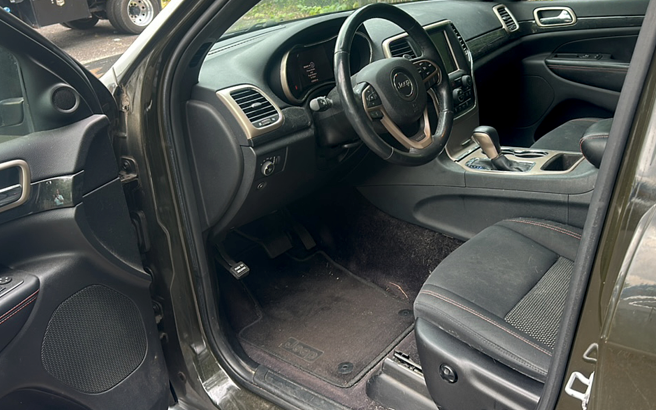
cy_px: 165
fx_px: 483
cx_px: 331
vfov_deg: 45.8
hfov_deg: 68.4
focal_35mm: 27
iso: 64
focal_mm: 6.86
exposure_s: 1/114
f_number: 1.78
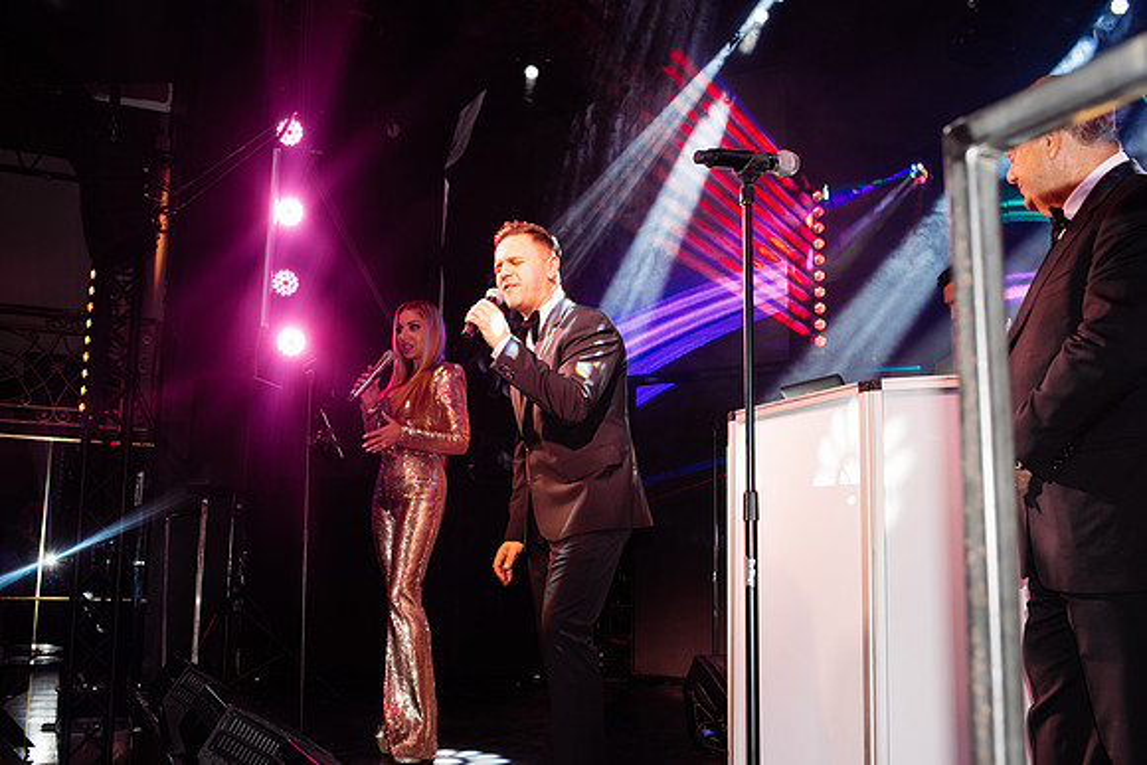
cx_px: 574
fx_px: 1115
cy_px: 382
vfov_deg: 37.9
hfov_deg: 54.4
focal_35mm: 35
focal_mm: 35
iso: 1000
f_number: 5
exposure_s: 1/200
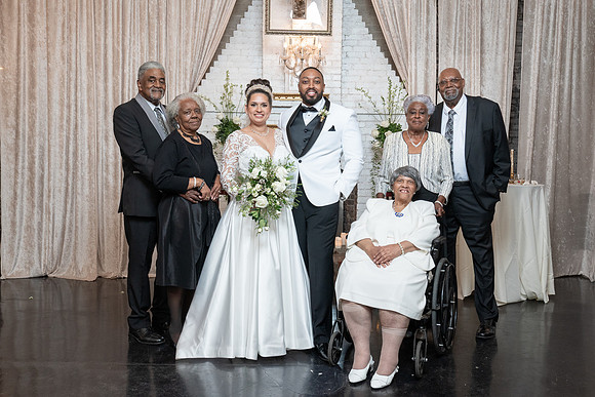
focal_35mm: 36
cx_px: 308
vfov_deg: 36.9
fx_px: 596
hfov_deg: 53.1
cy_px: 192
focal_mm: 33
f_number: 5.6
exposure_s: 1/100
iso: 2000
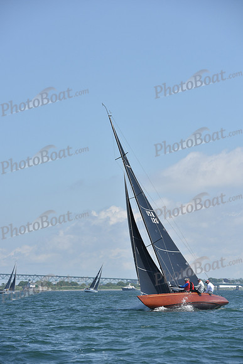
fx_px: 1467
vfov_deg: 14.2
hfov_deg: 9.5
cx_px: 122
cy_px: 182
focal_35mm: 145
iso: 250
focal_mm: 145
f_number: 7.1
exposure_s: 1/1250
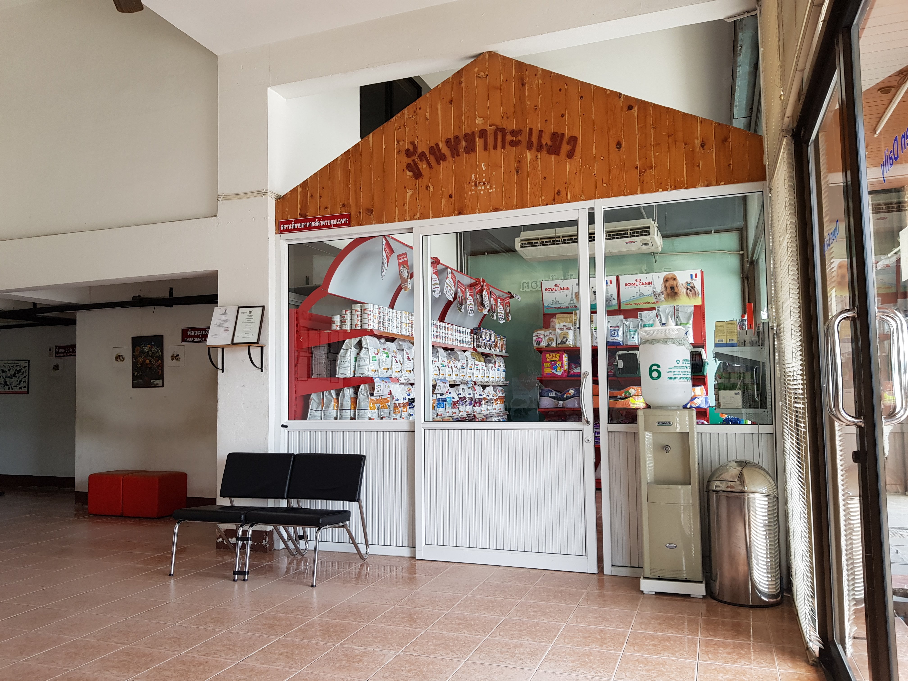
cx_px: 454
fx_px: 682
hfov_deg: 67.3
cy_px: 340
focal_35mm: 26
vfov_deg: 53.1
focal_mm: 4.3
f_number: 1.7
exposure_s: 1/100
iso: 64
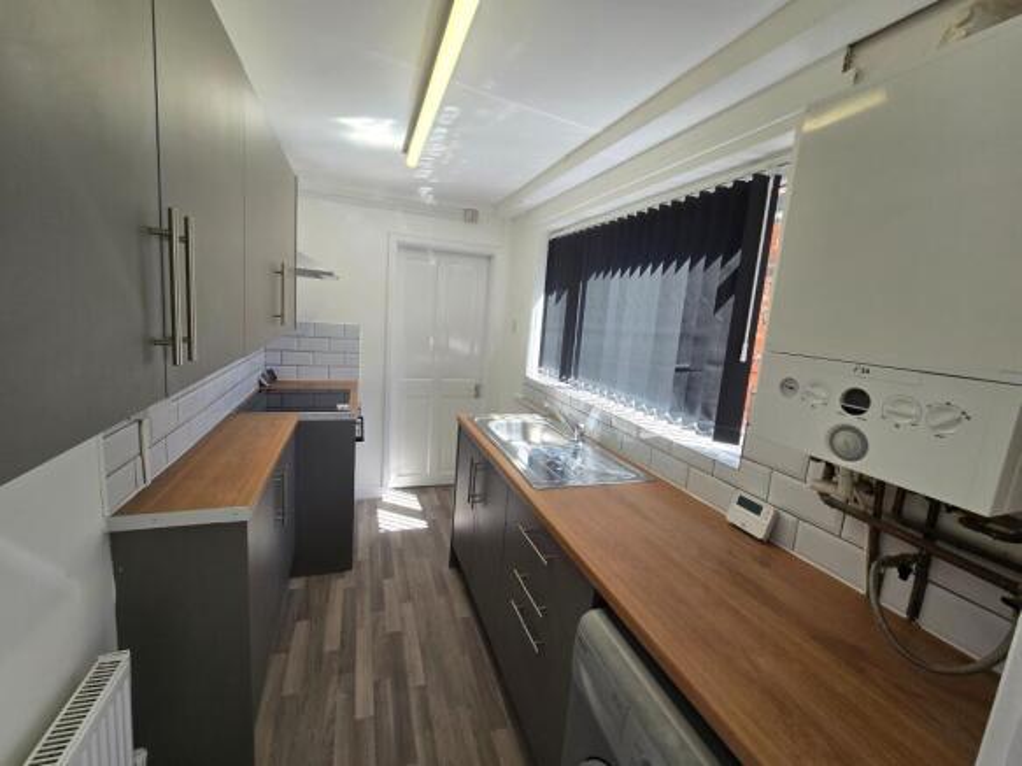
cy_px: 383
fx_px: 384
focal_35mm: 13
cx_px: 511
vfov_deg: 89.9
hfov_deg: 106.2
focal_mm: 2.2
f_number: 2.2
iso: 50
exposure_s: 1/190
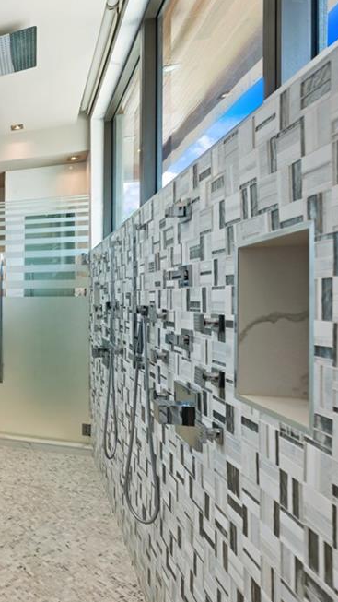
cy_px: 296
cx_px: -106
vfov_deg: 78.7
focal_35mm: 23
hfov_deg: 34.3
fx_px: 367
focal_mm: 14
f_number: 7.1
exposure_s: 1/15
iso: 250
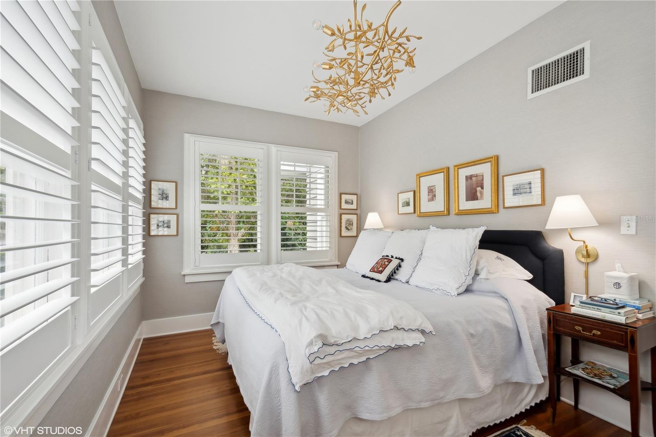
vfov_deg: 77.3
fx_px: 273
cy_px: 218
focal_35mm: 15
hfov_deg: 100.4
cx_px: 328
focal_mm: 10
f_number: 8
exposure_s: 1/25
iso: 200
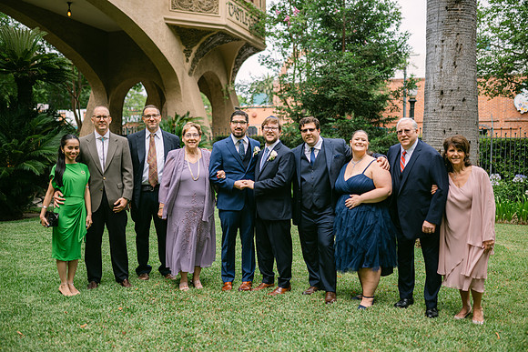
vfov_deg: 37.9
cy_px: 176
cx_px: 264
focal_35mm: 35
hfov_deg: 54.4
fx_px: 513
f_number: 1.4
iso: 90
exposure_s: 1/2000
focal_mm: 35
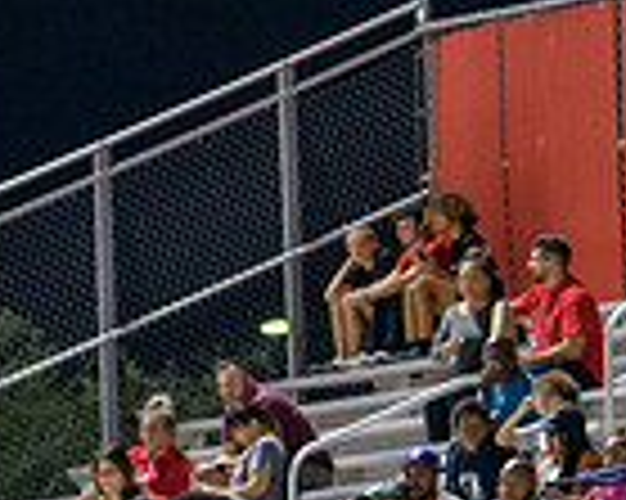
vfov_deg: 2.0
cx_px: 662
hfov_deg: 2.5
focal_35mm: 782
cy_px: 435
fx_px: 14478
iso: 1600
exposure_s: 1/80
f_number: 2.8
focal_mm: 200
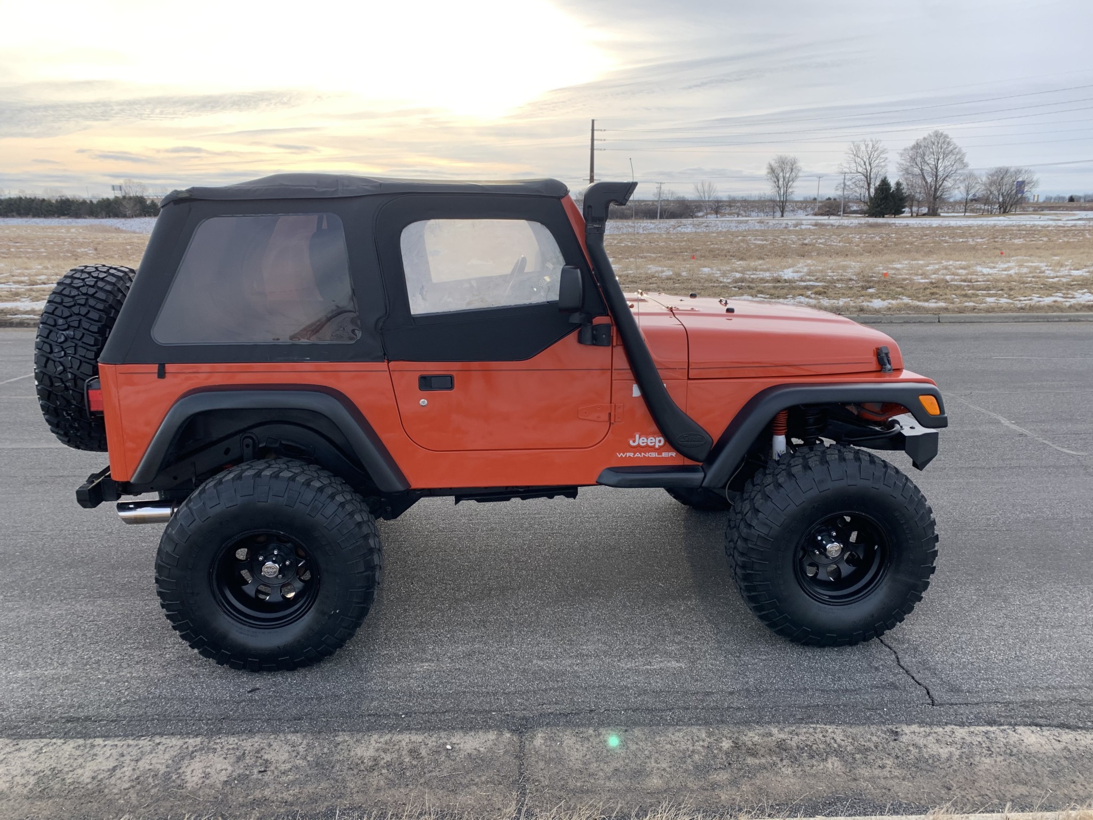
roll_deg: -0.4
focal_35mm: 26
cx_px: 546
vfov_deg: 53.1
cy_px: 410
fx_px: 821
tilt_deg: -11.7
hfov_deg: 67.3
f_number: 1.8
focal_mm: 4.25
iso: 25
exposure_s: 1/343
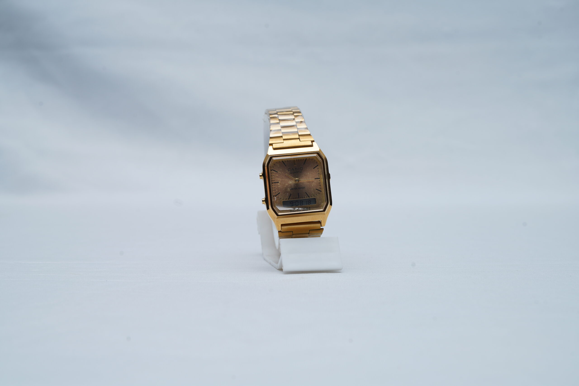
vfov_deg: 27.0
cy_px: 193
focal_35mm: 50
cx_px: 290
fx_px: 804
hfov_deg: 39.6
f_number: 9
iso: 125
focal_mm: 50
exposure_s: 1/160
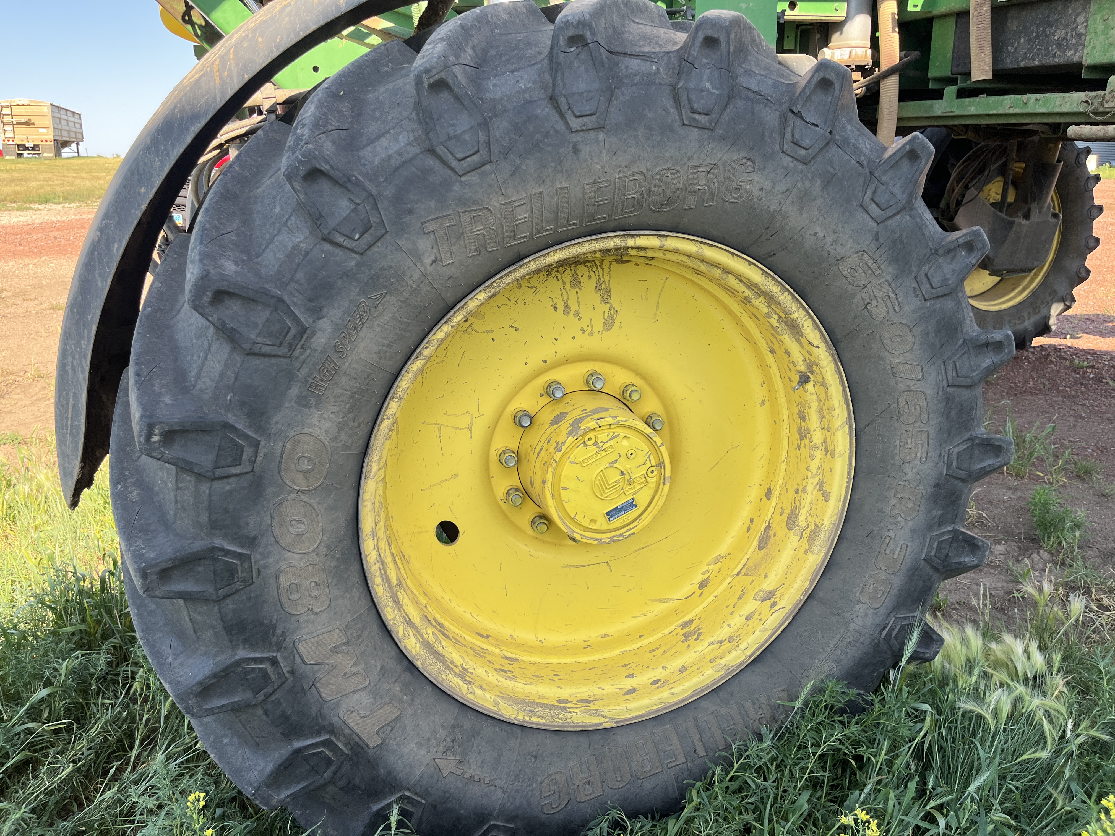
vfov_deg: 53.1
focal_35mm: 26
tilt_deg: -15.7
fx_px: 837
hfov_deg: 67.3
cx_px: 558
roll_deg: +0.4
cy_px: 418
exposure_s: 1/430
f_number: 1.6
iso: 50
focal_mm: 5.1
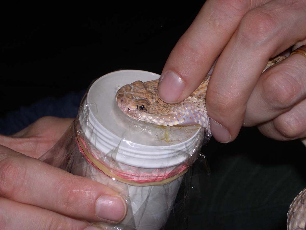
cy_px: 115
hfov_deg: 21.3
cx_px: 153
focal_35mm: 92
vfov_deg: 16.1
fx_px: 813
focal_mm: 19.5
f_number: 12
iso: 100
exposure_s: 1/60
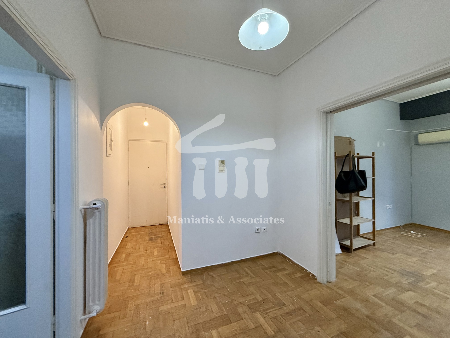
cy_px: 169
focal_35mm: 14
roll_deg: +0.4
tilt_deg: -0.2
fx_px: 182
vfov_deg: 85.7
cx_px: 225
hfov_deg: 102.1
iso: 400
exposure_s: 1/100
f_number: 2.2
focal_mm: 2.22
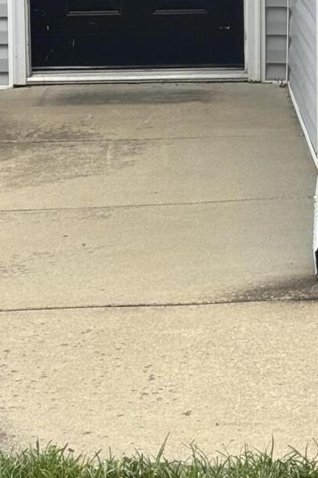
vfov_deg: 12.5
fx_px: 2173
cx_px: 92
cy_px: 76
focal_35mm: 164
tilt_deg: -8.2
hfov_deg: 8.4
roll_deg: +0.9
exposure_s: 1/1637
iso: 64
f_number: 1.78
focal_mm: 6.76
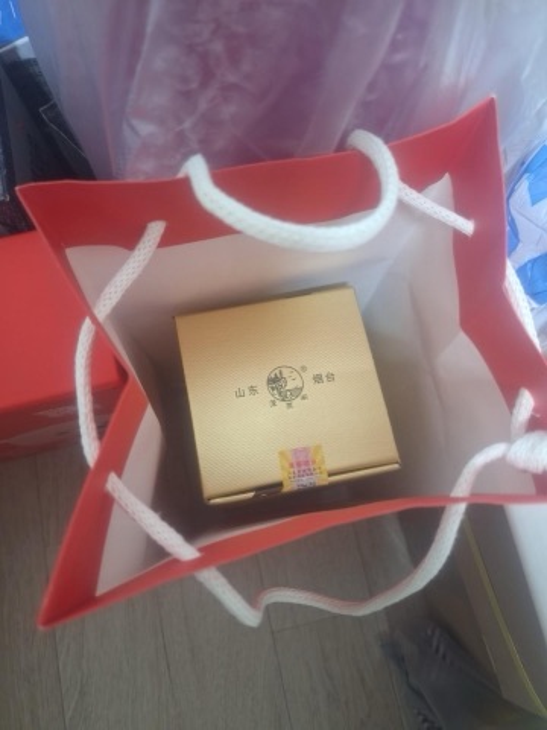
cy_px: 365
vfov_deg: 73.9
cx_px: 274
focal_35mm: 23
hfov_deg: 58.9
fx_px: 485
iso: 320
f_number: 1.8
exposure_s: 1/24
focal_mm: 5.54
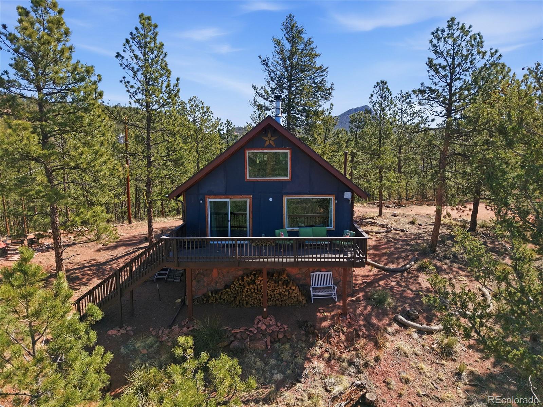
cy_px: 204
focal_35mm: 24
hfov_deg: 71.6
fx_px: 376
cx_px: 272
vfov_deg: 56.8
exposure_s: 1/5000
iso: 230
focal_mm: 8.7
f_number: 1.8
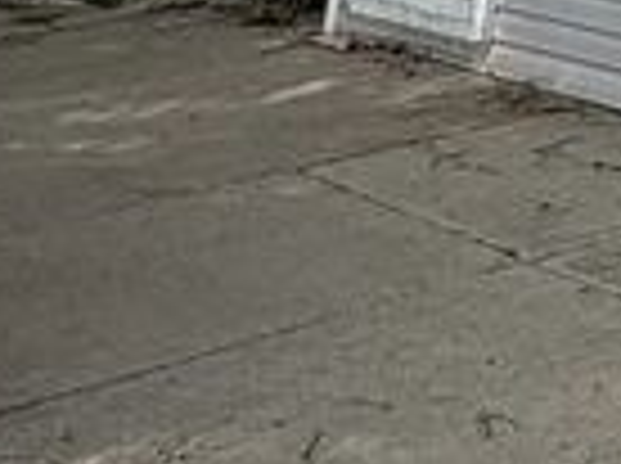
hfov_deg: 13.9
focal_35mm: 104
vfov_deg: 10.3
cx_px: 1449
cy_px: -933
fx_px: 1862
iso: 40
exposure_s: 1/1277
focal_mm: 2.22
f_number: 2.2
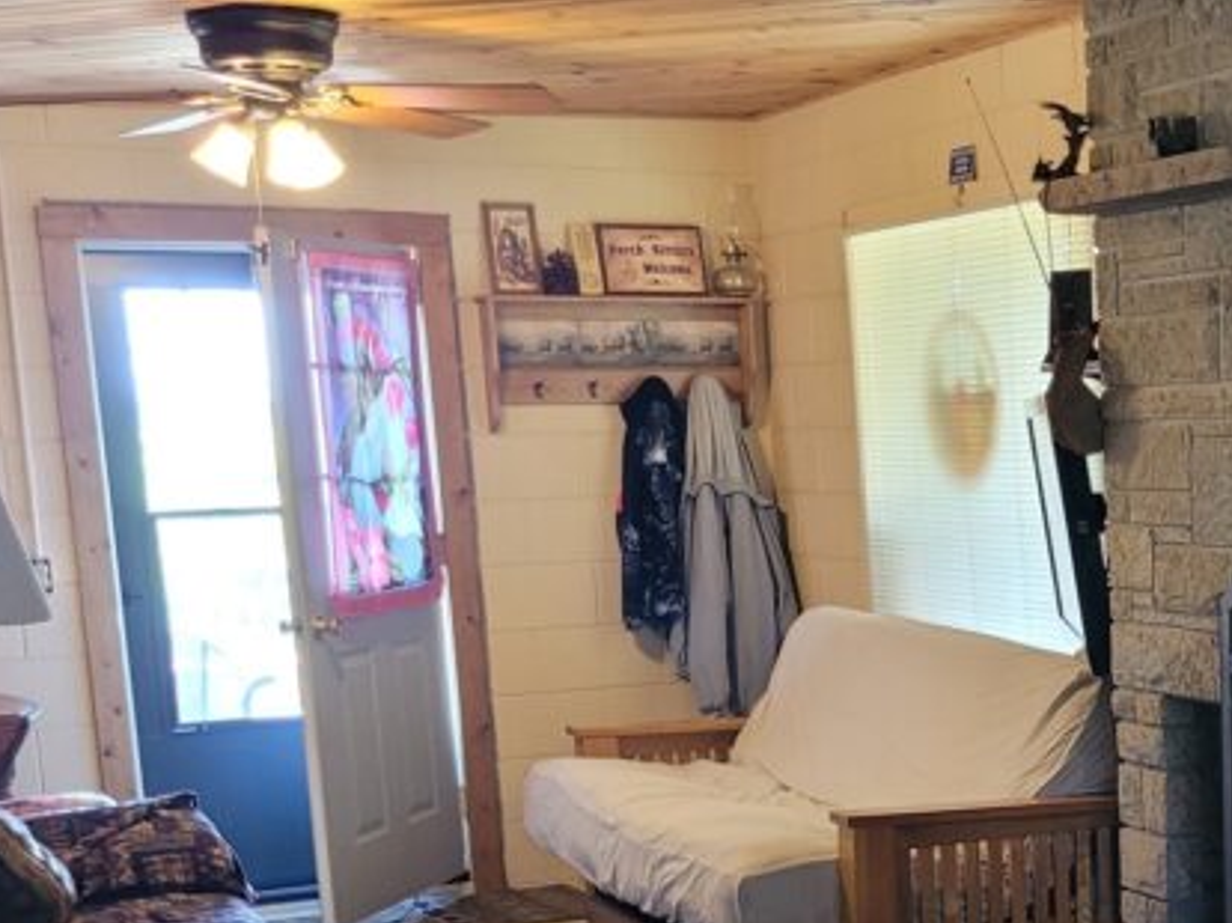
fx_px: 2383
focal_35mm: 67
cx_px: 1278
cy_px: 902
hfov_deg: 27.1
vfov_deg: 21.2
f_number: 1.8
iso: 250
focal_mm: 5.4
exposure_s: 1/40
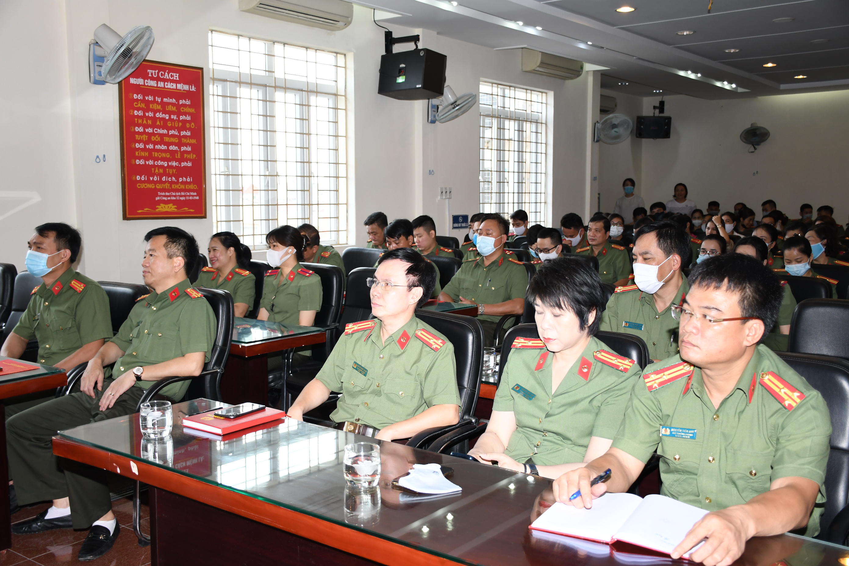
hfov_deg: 53.1
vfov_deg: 36.9
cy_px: 283
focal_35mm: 36
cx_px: 424
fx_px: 849
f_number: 3.8
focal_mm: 24
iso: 500
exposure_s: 1/200
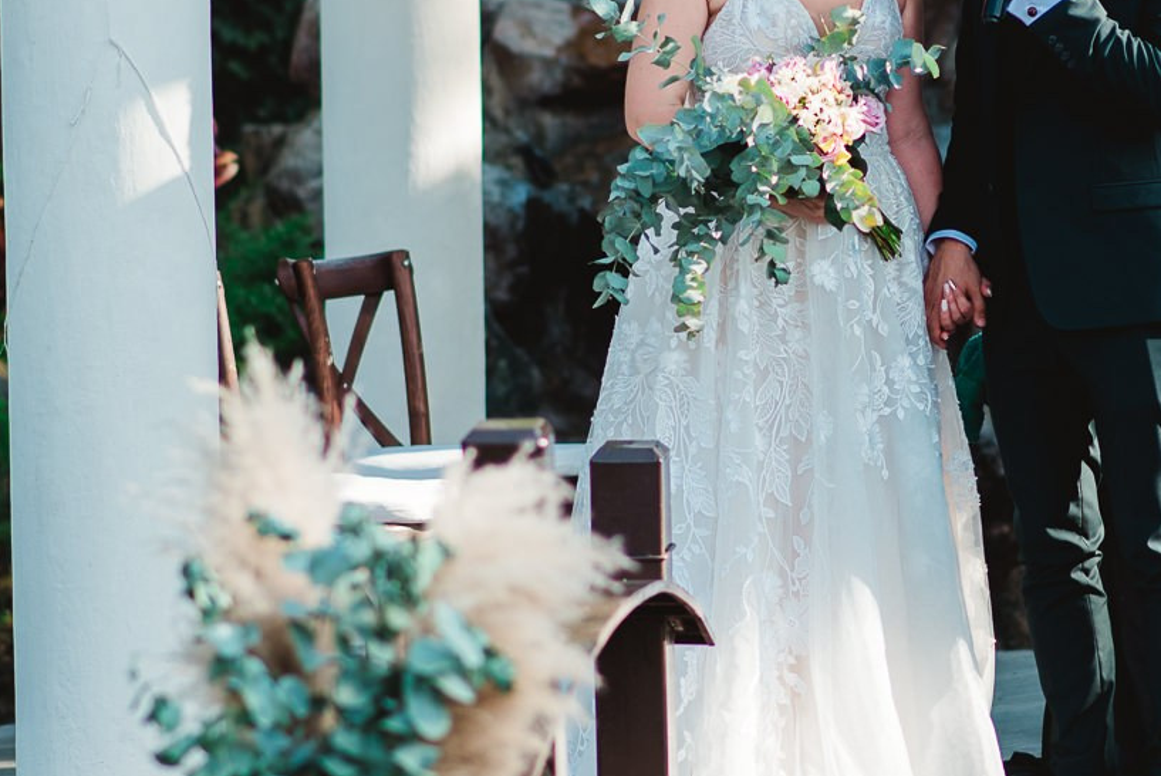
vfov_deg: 6.5
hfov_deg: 9.6
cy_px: 279
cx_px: 809
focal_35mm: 213
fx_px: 6874
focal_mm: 85
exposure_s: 1/800
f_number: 2.5
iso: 80
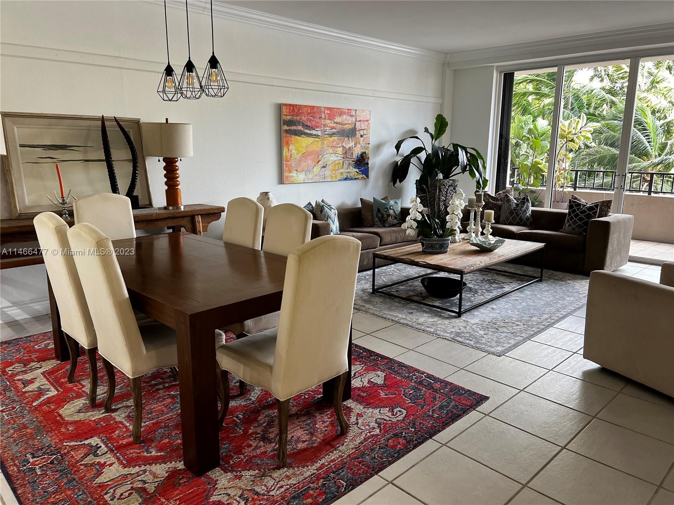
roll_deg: -0.5
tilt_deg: -11.3
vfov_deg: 53.1
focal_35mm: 26
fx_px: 506
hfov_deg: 67.3
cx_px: 337
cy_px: 252
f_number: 1.5
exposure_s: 1/120
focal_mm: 5.7
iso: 125
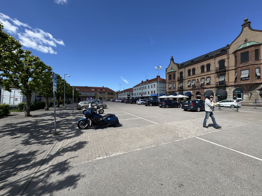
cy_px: 98
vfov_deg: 85.7
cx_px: 131
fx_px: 106
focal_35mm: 14
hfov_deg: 102.1
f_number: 2.2
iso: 50
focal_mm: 2.22
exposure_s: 1/1880
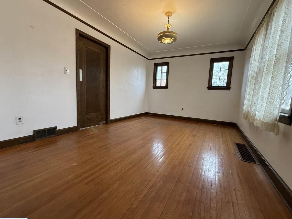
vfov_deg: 81.7
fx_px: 127
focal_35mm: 15
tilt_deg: -6.5
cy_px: 110
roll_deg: -2.8
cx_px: 151
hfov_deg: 98.1
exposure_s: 1/120
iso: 320
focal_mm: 2.22
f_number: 2.2
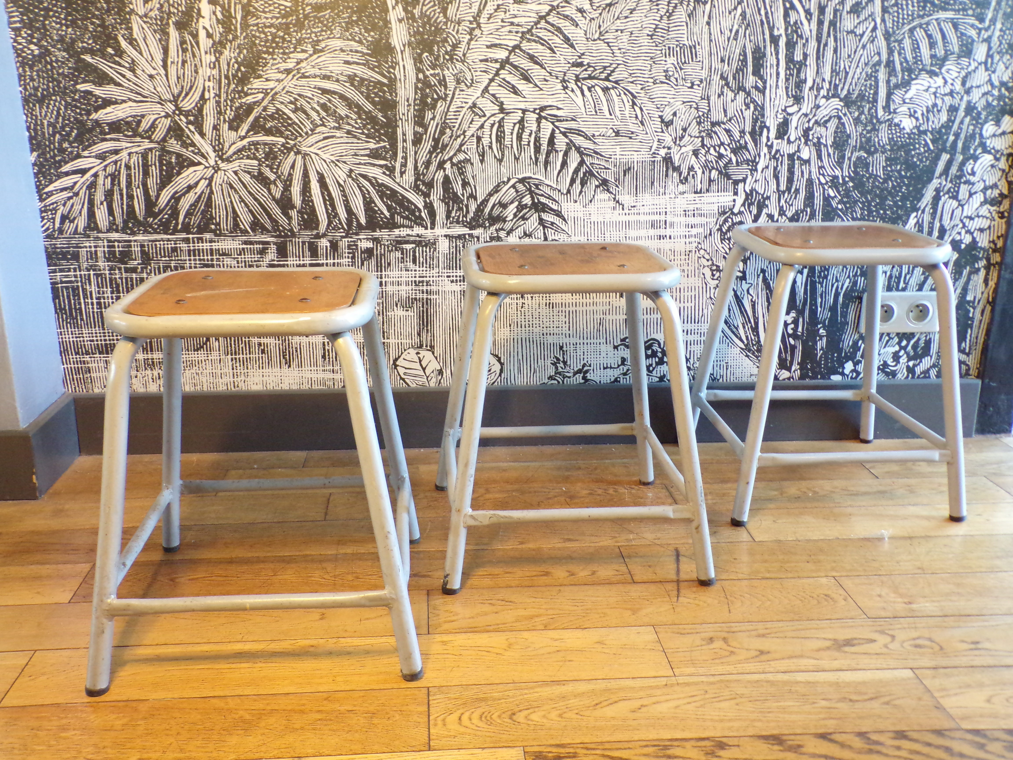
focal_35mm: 32
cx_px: 506
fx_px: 936
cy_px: 380
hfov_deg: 56.8
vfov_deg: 44.2
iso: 400
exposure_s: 1/13
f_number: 3.2
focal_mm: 5.8
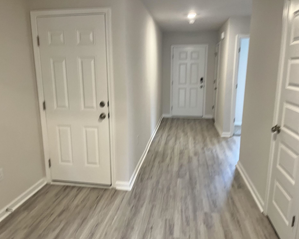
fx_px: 248
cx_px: 143
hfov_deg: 62.2
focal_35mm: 28
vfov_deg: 51.5
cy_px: 122
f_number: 1.6
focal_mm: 5.1
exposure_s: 1/60
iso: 125
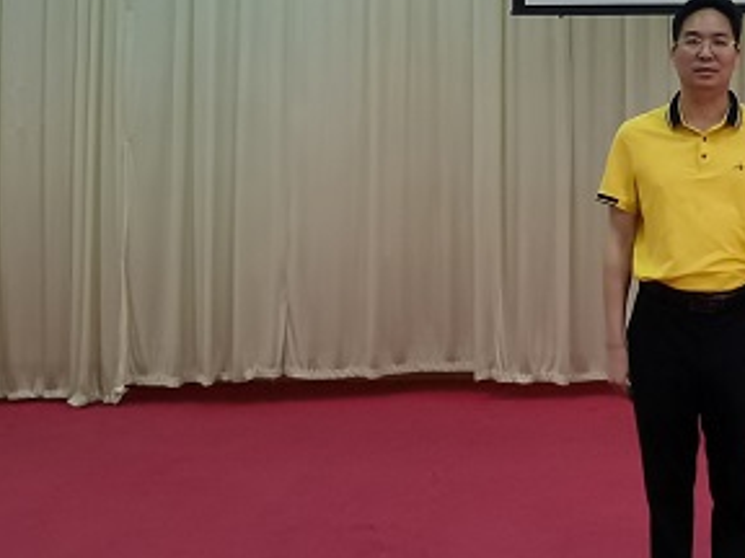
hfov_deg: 29.7
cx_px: 882
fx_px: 1205
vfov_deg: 25.0
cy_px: 17
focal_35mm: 56
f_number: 2.2
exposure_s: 1/33.3
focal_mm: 2.26
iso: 400
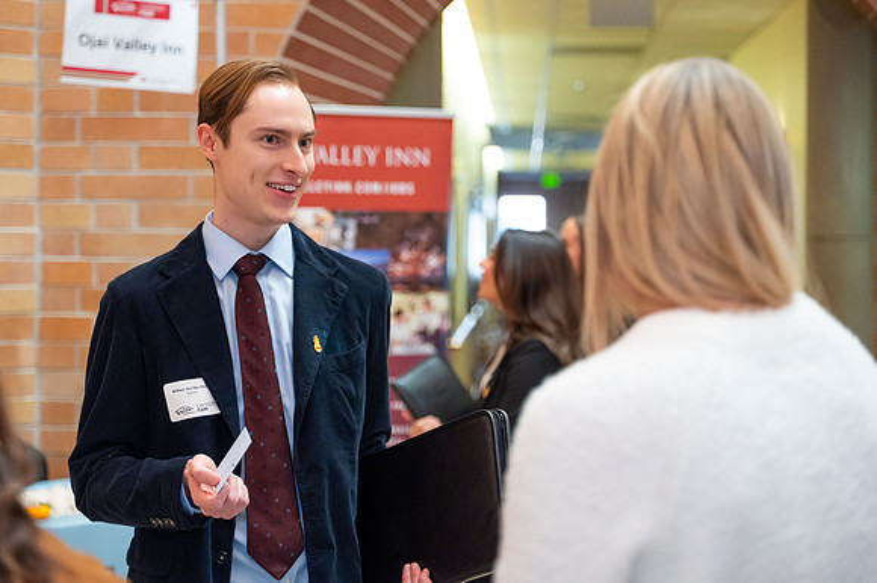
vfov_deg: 19.7
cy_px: 268
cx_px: 425
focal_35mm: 69
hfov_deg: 29.2
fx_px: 1682
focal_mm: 64
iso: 2500
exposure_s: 1/640
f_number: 2.8
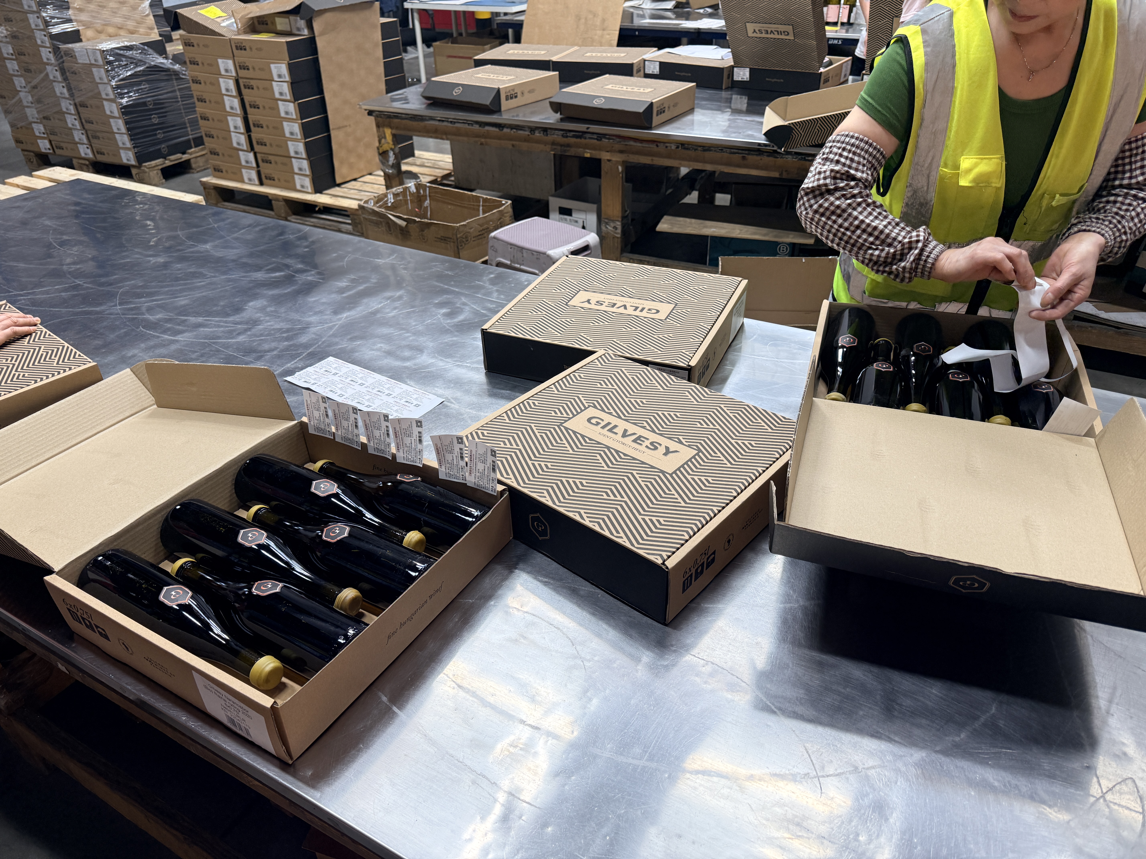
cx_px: 573
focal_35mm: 24
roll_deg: +2.3
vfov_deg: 56.8
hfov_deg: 71.6
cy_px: 430
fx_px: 795
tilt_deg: -32.8
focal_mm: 6.76
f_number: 1.78
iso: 200
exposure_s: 1/185
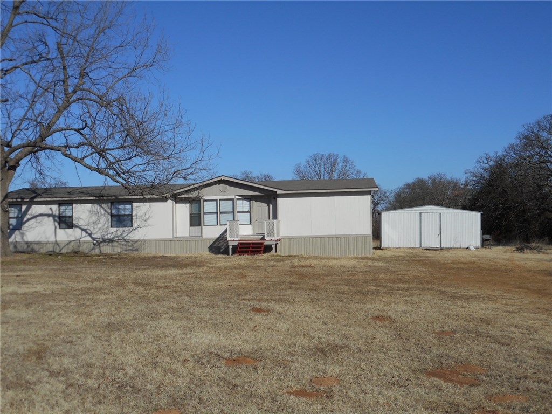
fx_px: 702
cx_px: 276
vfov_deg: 32.9
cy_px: 207
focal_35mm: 44
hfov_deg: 42.9
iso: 80
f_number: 4.7
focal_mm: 7.9
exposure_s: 1/1000
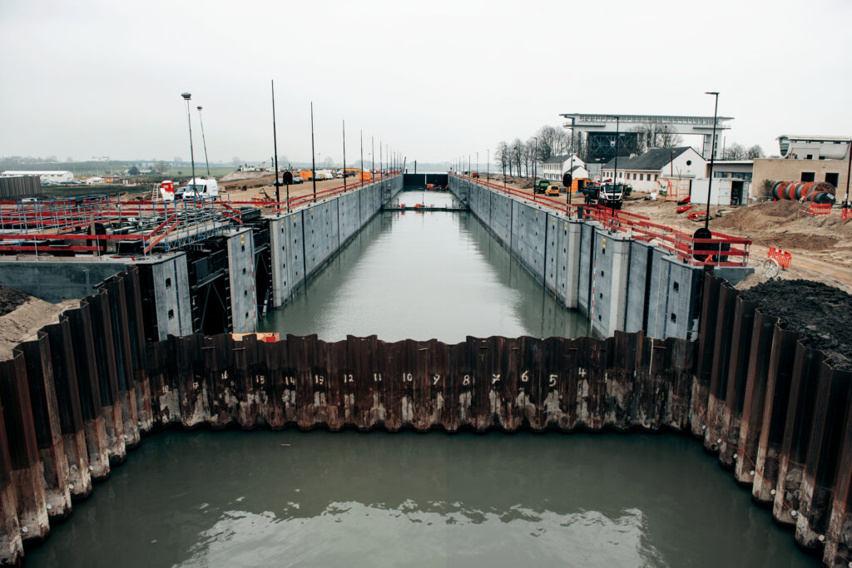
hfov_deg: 73.7
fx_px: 568
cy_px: 284
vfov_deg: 53.1
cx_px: 426
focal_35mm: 24
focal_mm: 24
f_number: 5.6
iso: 80
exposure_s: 1/60
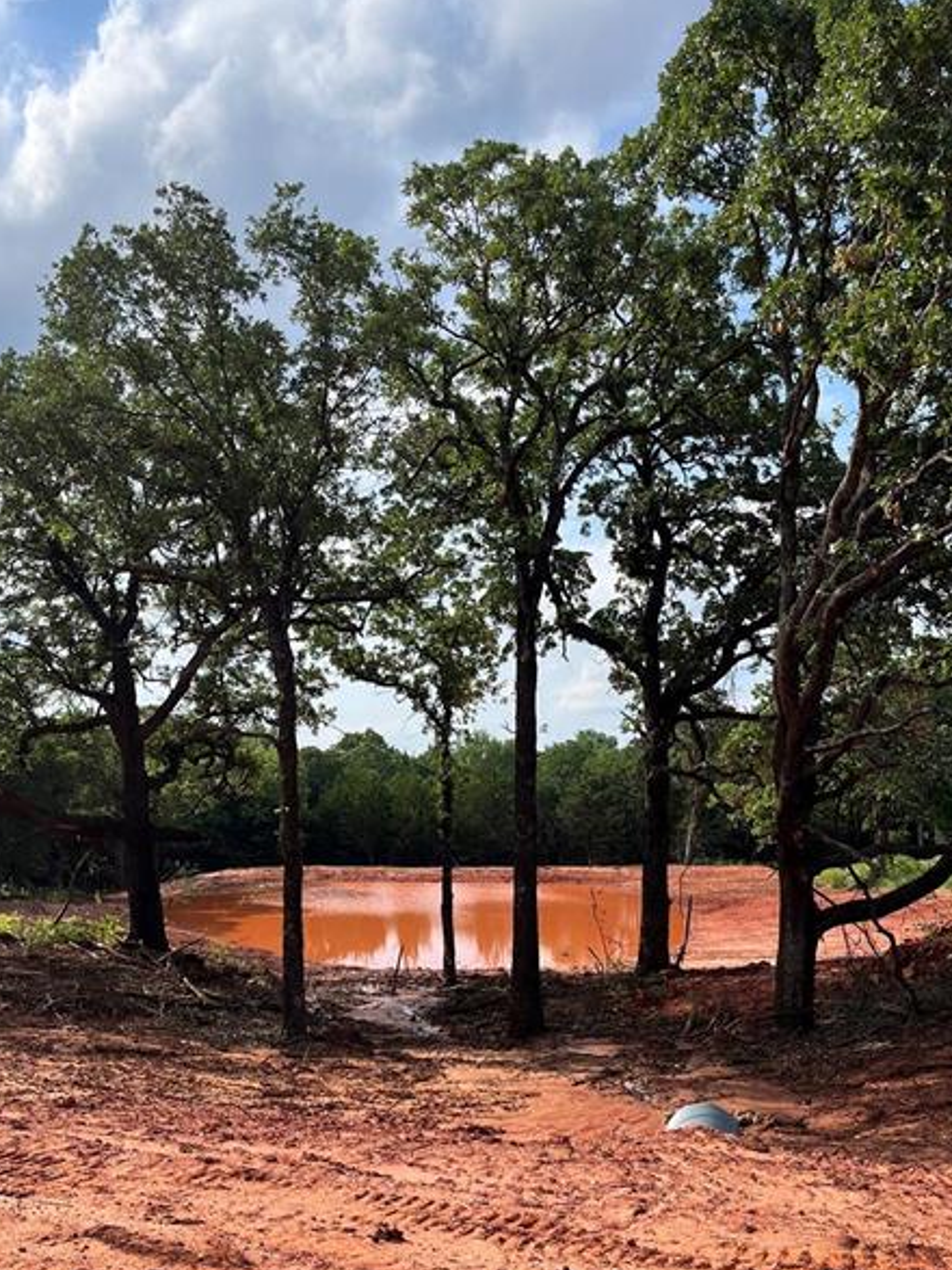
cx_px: 450
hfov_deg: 41.8
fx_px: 1247
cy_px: 749
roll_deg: +0.7
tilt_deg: +3.5
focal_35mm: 34
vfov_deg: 53.7
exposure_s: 1/2309
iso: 50
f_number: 1.6
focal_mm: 5.1
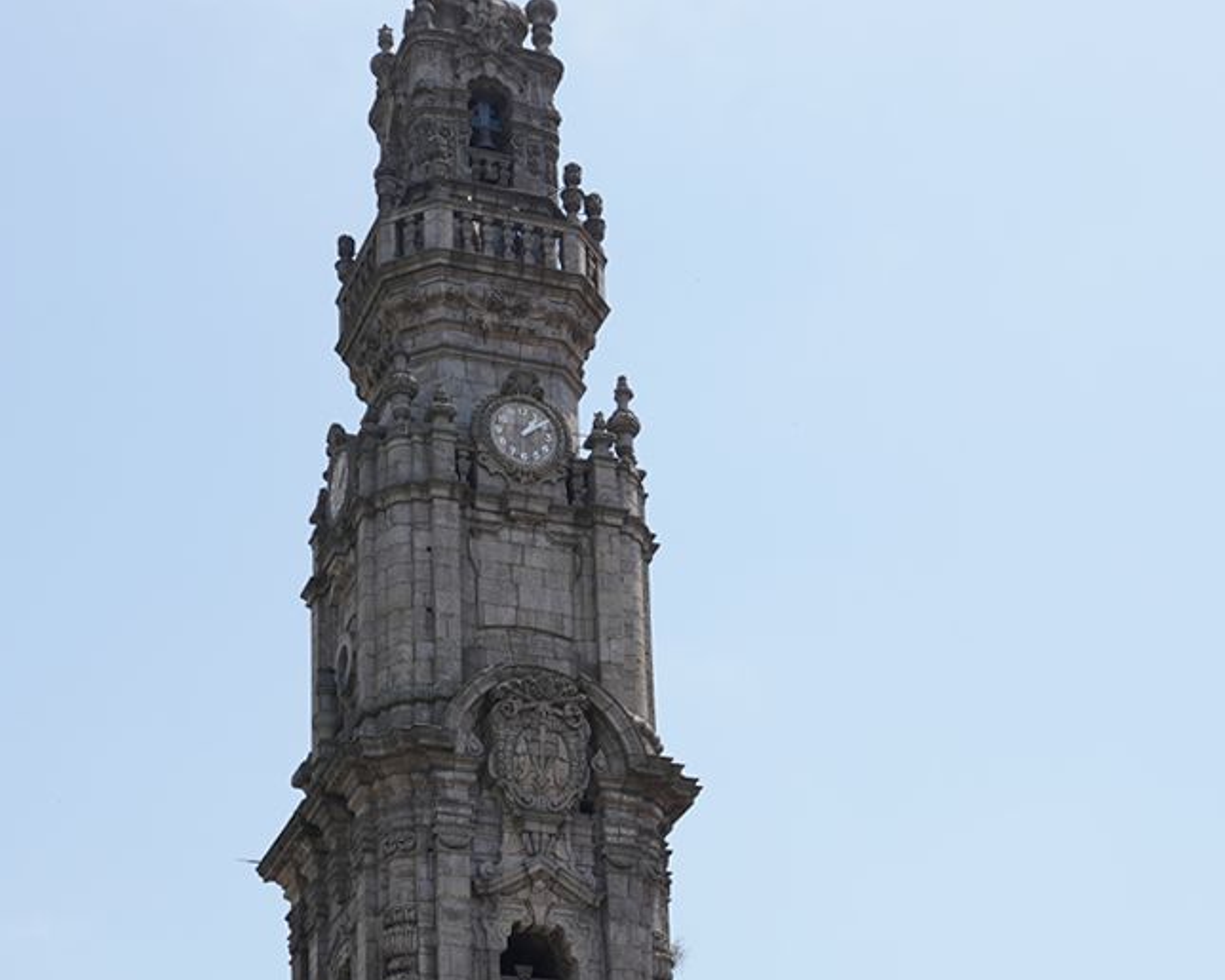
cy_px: 1113
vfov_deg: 20.7
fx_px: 2537
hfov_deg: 27.1
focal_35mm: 70
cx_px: 548
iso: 100
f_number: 13
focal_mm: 24
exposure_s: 1/100
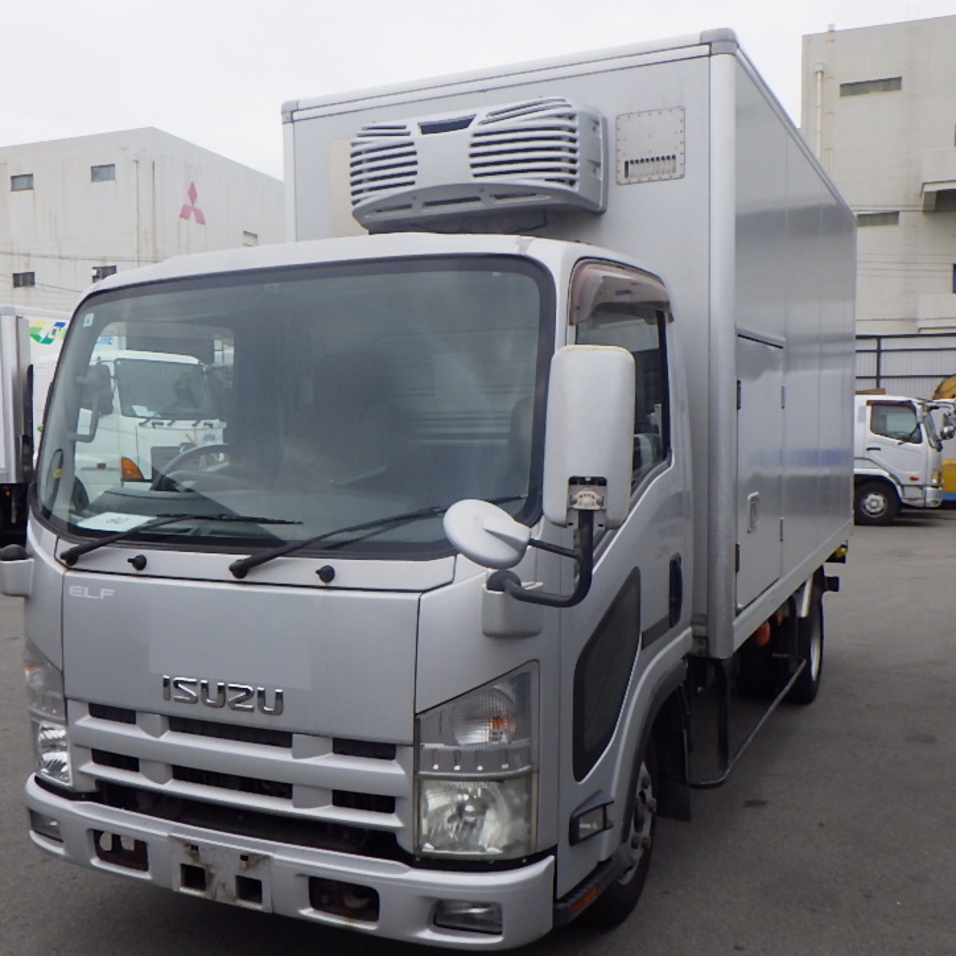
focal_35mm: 35
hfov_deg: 47.1
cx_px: 415
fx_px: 1094
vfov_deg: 47.2
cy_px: 493
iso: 250
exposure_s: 1/1250
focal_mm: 5
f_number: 4.2
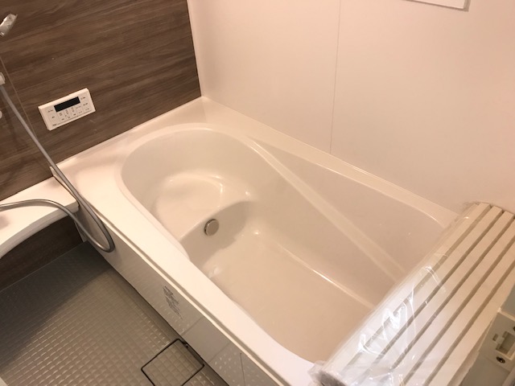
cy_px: 193
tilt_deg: -38.5
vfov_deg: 49.7
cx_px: 258
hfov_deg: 63.4
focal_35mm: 28
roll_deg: +5.4
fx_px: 417
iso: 40
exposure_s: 1/15
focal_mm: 3.99
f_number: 1.8
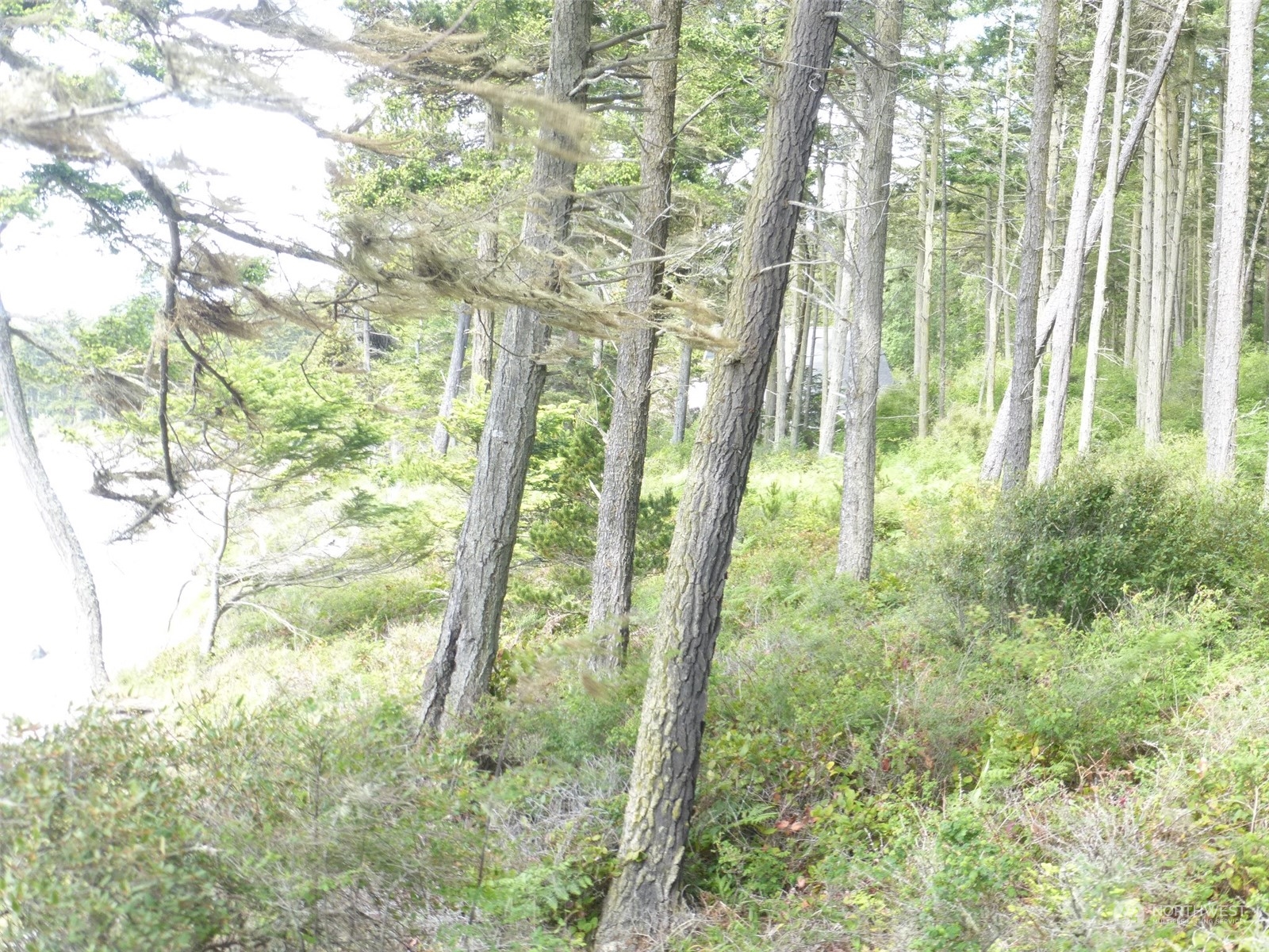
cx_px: 634
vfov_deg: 30.9
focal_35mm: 47
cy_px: 476
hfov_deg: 40.4
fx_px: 1723
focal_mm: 8.5
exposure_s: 1/60
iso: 125
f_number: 4.2
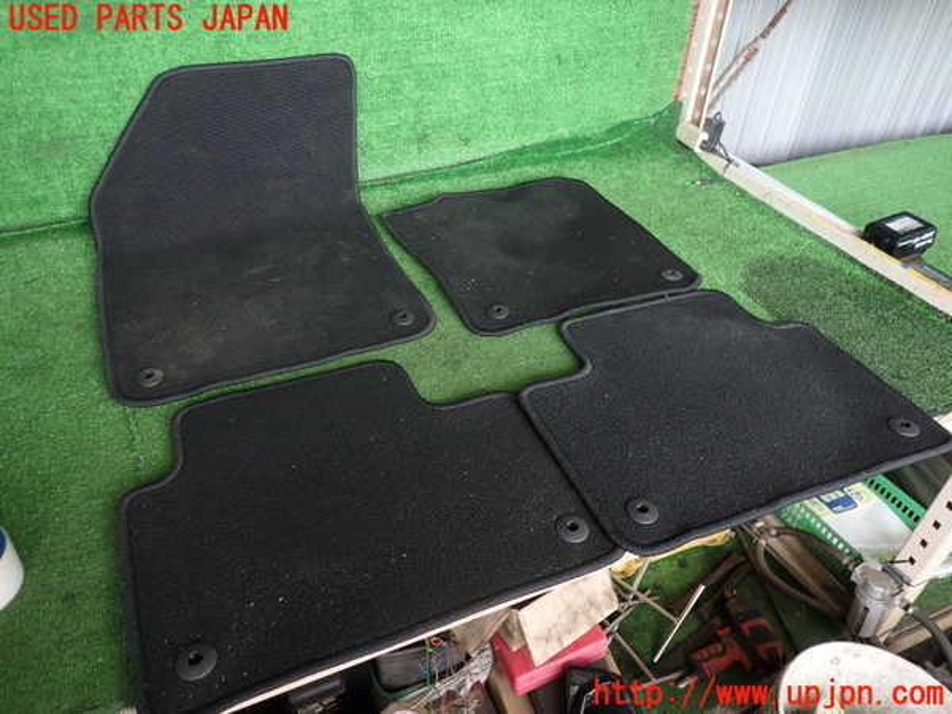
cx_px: 476
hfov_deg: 69.4
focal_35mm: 25
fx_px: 688
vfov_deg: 54.9
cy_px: 357
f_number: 2
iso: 160
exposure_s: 1/60
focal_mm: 4.5
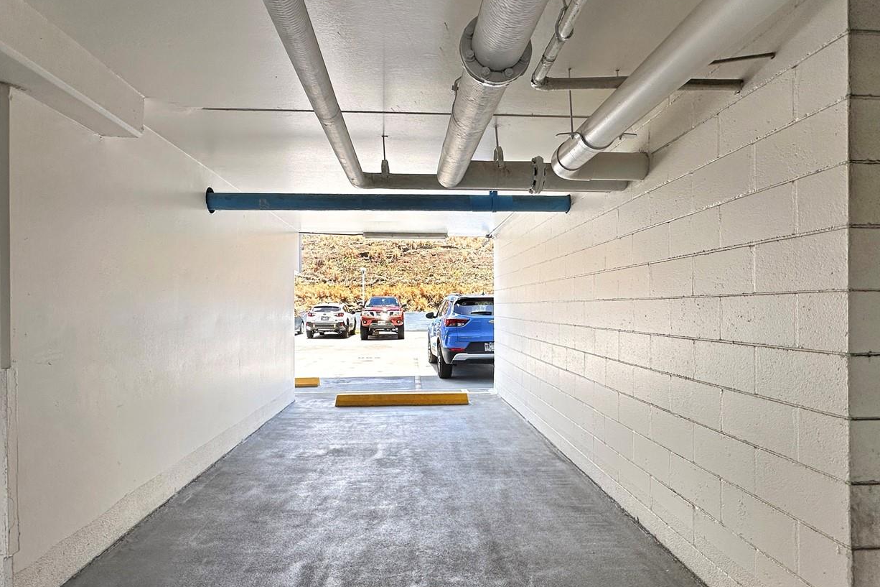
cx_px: 432
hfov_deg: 86.9
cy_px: 331
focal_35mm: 19
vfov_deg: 64.3
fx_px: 464
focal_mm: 2.22
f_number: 2.2
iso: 40
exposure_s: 1/239
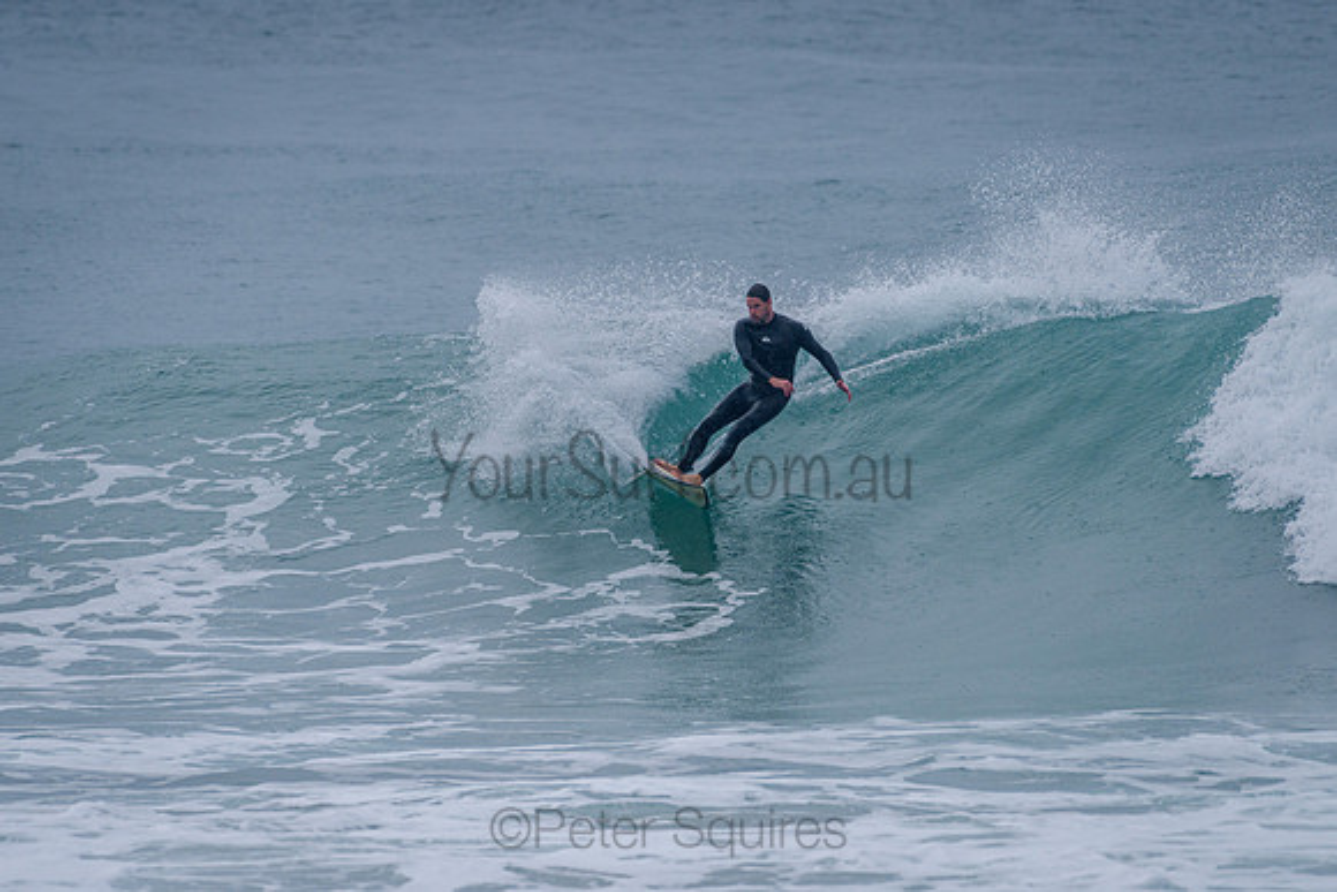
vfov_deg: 2.2
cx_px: 668
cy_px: 446
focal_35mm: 613
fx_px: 22753
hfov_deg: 3.4
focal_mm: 500
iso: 360
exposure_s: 1/2000
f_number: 5.6
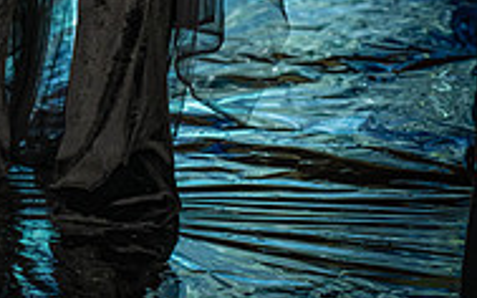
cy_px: -265
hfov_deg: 7.5
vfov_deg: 4.6
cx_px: 101
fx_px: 3652
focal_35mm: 281
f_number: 2.8
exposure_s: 1/640
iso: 1600
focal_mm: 116
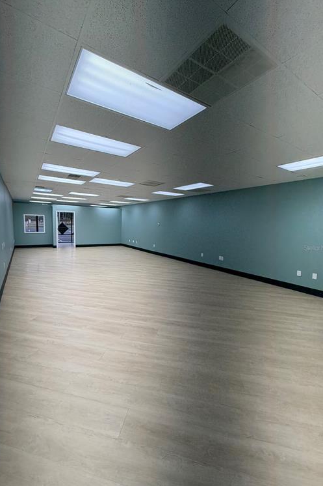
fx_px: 202
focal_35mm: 15
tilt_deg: -6.6
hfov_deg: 77.1
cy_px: 248
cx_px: 146
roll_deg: -1.7
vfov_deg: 100.4
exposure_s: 1/120
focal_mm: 2.22
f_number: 2.2
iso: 64
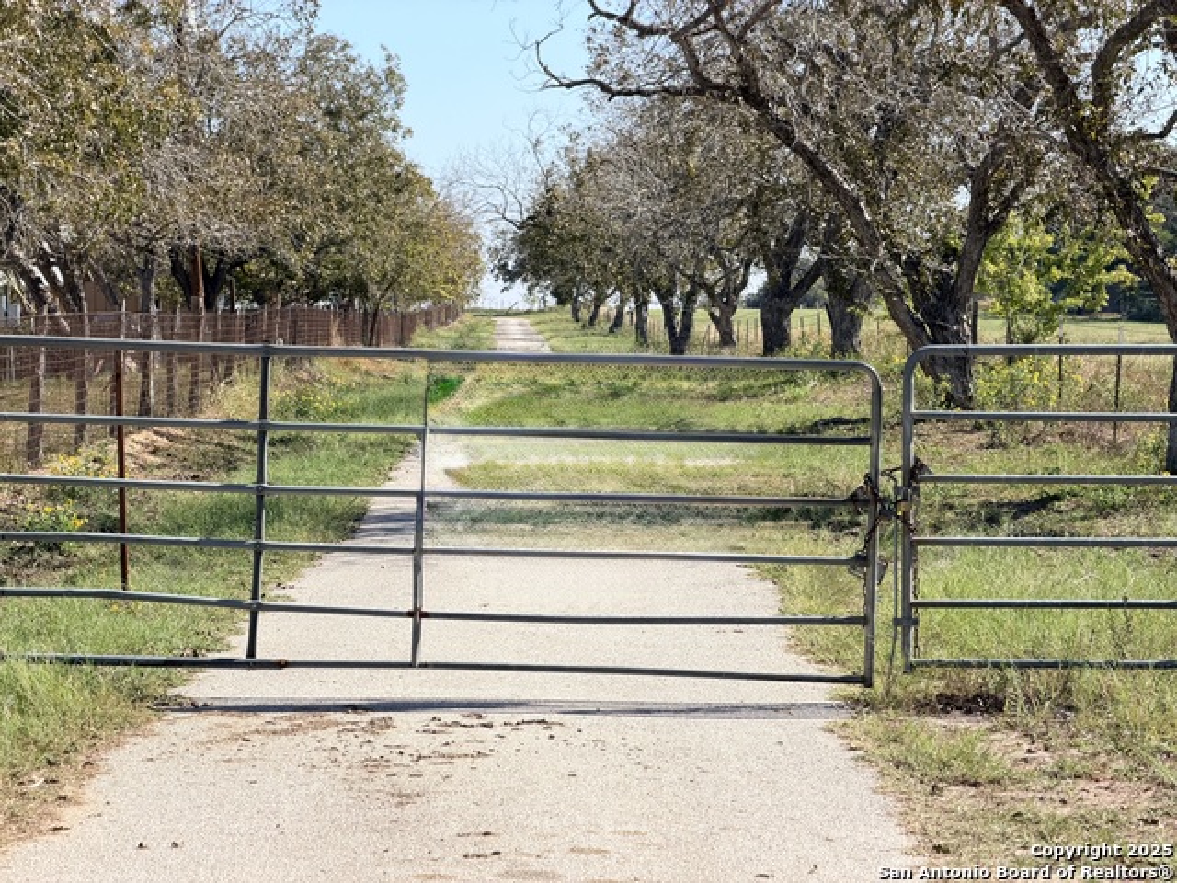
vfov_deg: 14.8
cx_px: 588
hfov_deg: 19.6
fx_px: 3400
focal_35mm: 100
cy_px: 442
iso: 32
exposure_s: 1/631
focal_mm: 16.89
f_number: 2.8
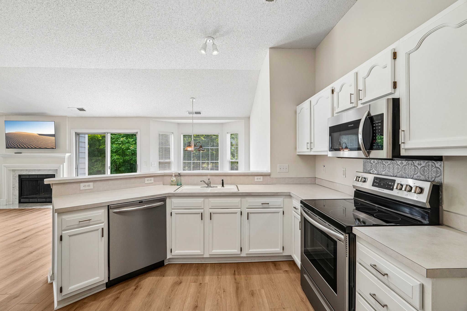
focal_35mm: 15
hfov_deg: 100.4
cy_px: 156
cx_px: 234
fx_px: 195
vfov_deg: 77.3
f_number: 8
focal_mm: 10
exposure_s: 1/30
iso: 400
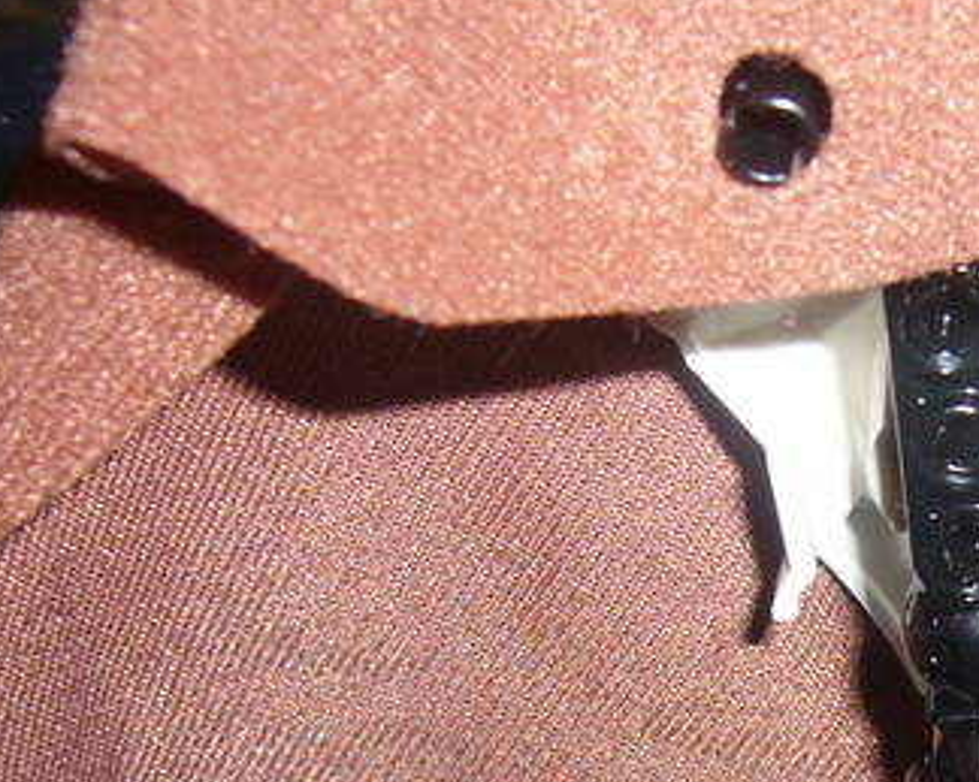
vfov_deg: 16.1
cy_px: 617
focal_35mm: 95
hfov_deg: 19.5
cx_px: 1000
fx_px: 2752
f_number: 2.8
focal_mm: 5.8
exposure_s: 1/30
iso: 100
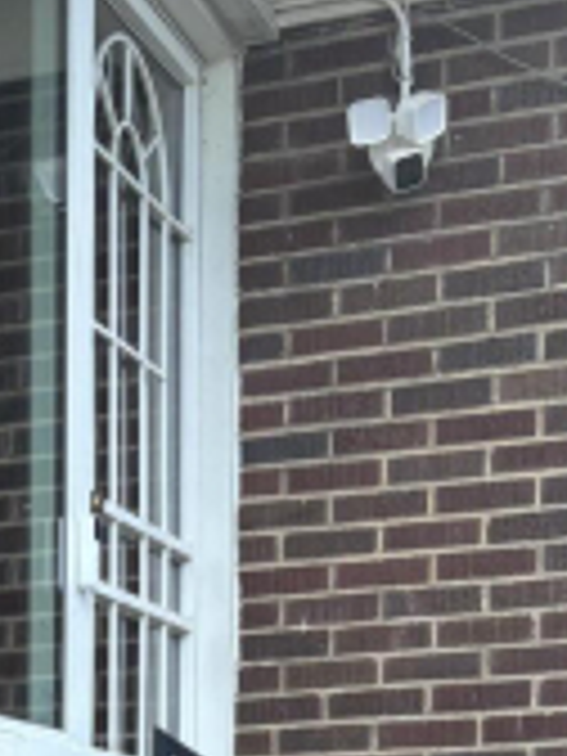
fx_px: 2249
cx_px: -112
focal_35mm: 103
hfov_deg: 13.9
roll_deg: +0.1
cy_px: 1231
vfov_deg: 16.8
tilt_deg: -7.6
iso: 40
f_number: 1.6
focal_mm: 5.96
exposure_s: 1/246
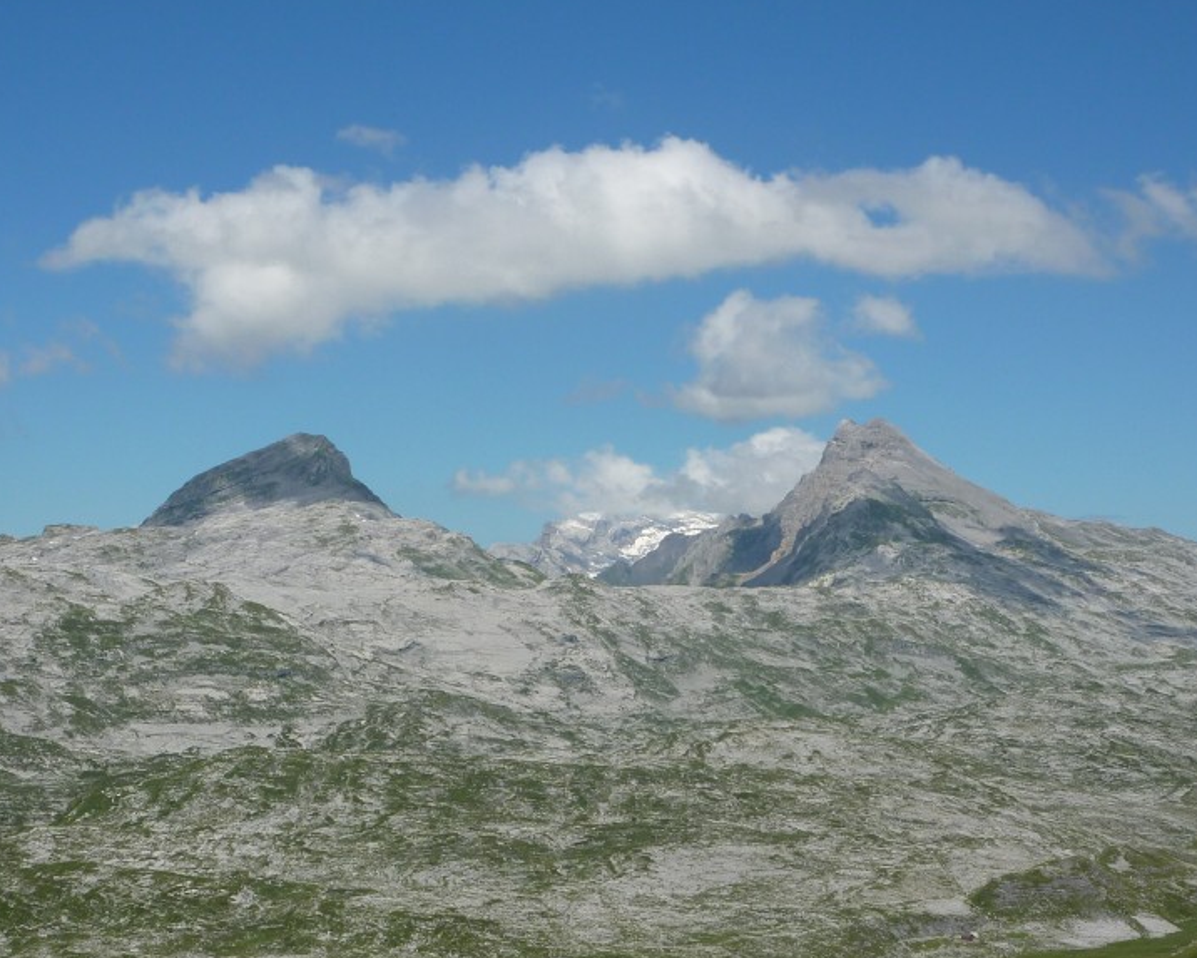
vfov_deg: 22.8
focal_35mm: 67
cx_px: 527
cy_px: 595
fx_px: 2374
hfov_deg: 28.3
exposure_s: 1/500
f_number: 5.6
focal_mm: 7.9
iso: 80
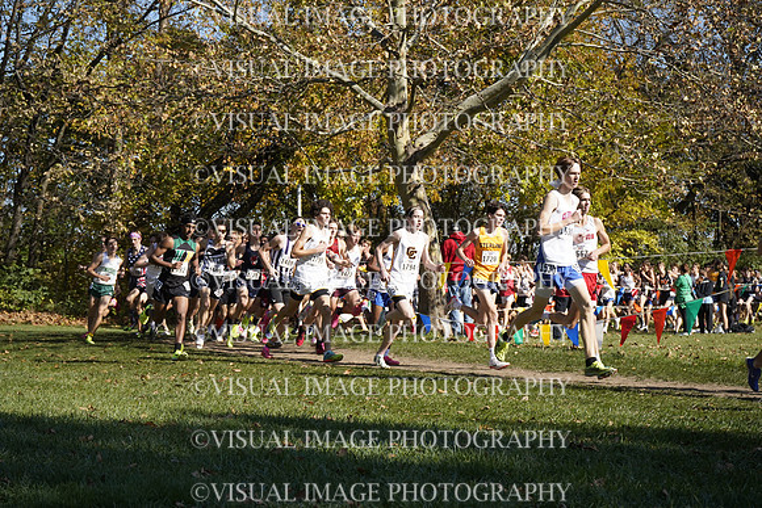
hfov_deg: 28.8
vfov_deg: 19.5
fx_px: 1482
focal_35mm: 70
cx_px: 381
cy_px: 254
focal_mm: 70
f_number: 8
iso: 1600
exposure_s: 1/2500
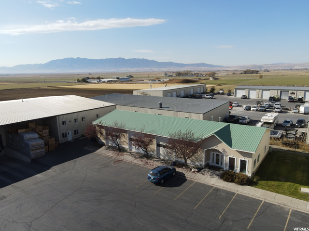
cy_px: 116
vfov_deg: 56.8
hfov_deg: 71.6
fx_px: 214
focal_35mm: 24
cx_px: 154
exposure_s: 1/725
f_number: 2.8
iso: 100
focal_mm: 4.5
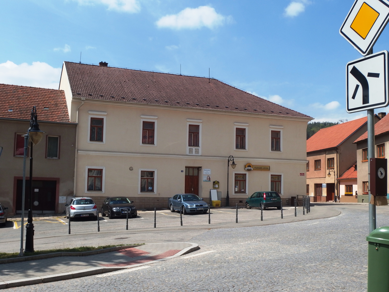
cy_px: 146
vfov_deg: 34.3
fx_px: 472
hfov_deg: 44.8
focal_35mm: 42
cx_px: 194
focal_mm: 7.5
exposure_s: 1/1000
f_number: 5
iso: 100
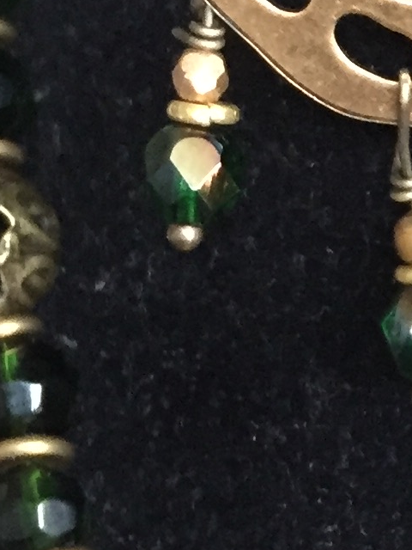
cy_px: 269
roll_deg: +3.4
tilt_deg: -30.4
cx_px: 882
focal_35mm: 148
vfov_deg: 13.3
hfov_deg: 9.3
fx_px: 2349
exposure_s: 1/20
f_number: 2.2
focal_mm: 4.15
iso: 250
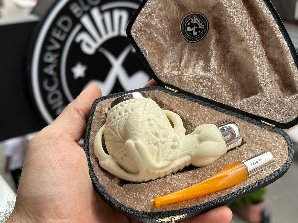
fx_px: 491
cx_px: 172
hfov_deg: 33.7
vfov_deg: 25.6
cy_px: 104
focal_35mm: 57
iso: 64
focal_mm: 6.86
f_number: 1.78
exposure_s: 1/704
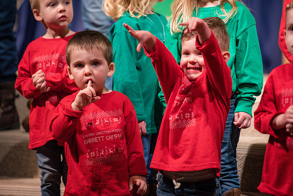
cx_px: 146
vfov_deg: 6.9
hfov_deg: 10.3
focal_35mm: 200
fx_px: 1628
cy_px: 98
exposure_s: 1/125
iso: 1600
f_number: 2.8
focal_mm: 200
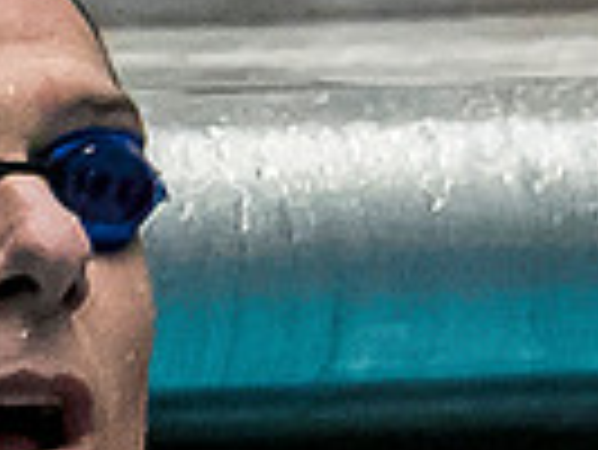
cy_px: 1007
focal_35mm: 5073
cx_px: -186
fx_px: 87716
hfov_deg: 0.4
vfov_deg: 0.3
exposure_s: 1/1000
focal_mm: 200
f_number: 2.8
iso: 2500
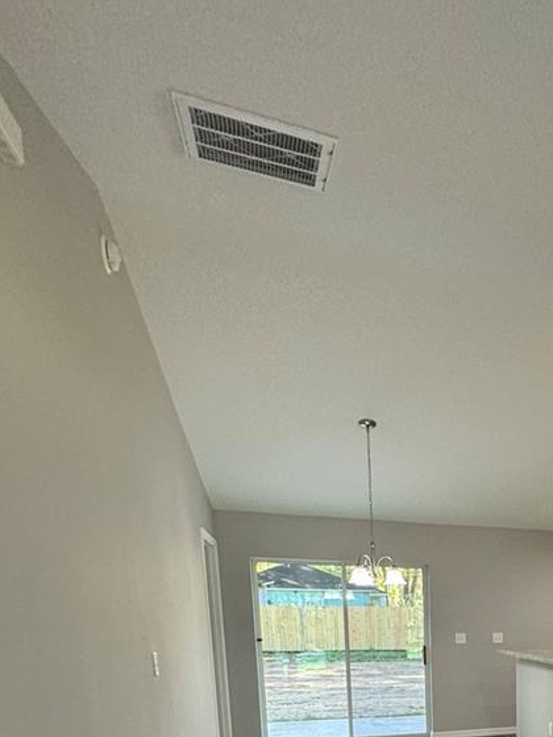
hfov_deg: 40.4
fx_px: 639
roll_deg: +0.0
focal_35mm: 30
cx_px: 566
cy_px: 725
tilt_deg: -9.6
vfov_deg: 49.7
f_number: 2.2
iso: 200
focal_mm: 2.22
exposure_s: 1/120
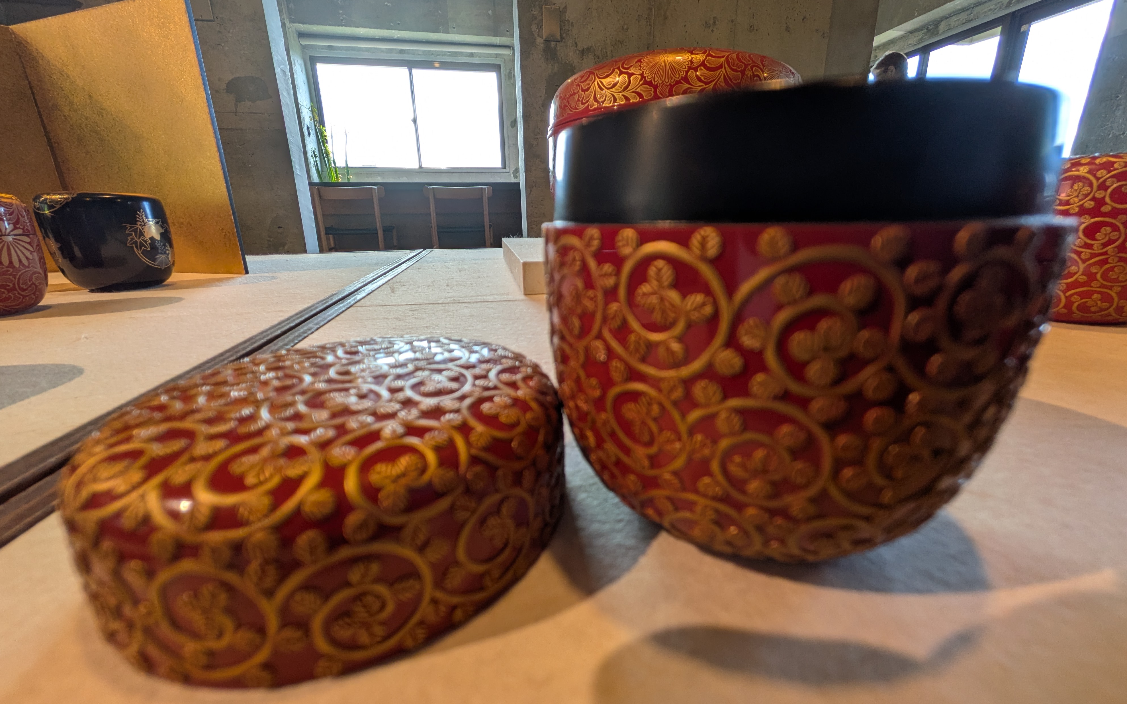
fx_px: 461
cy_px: 352
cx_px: 569
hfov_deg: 101.5
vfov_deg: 74.8
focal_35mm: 15
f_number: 2.2
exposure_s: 1/120
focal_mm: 1.83
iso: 73
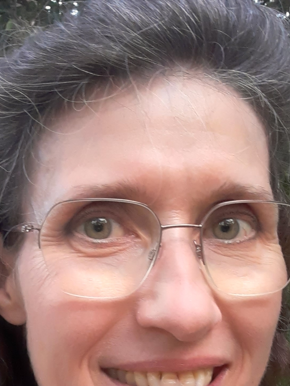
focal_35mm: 57
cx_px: 118
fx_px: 637
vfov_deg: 32.8
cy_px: 310
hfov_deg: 25.6
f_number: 2
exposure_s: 1/40
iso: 250
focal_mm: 2.66
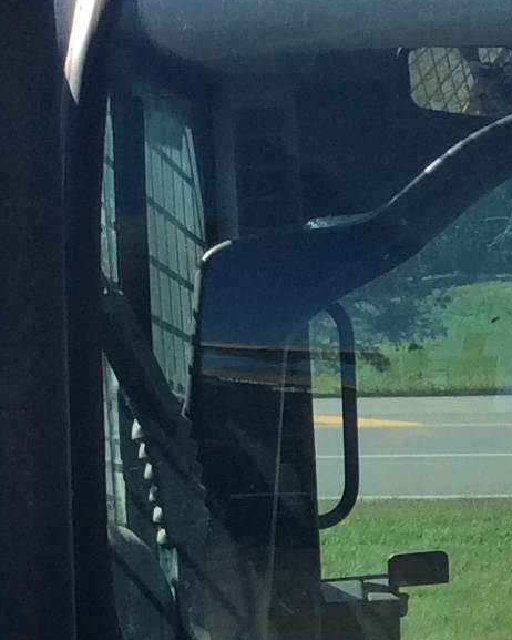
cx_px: 612
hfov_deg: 10.8
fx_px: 2650
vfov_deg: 13.5
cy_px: 713
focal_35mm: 140
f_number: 2.4
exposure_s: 1/1003
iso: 32
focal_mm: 3.3
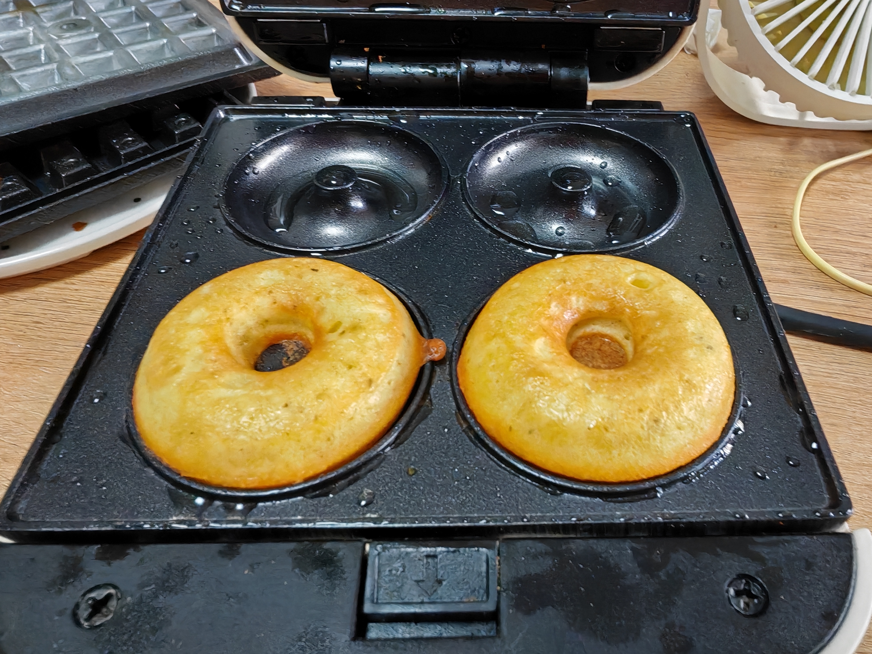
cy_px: 327
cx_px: 436
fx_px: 655
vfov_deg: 53.1
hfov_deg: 67.3
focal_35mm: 26
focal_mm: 1.96
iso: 250
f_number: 2.2
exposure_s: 1/20
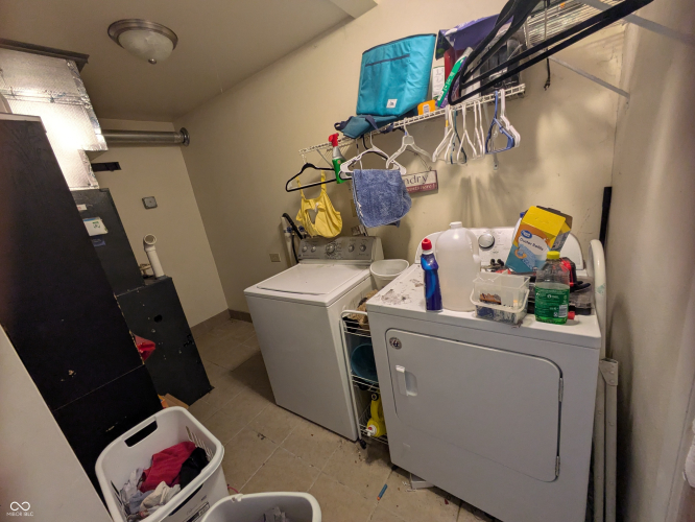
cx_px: 348
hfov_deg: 102.0
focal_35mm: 14
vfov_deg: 85.7
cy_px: 261
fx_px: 281
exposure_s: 1/40
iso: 200
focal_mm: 1.83
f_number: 2.2
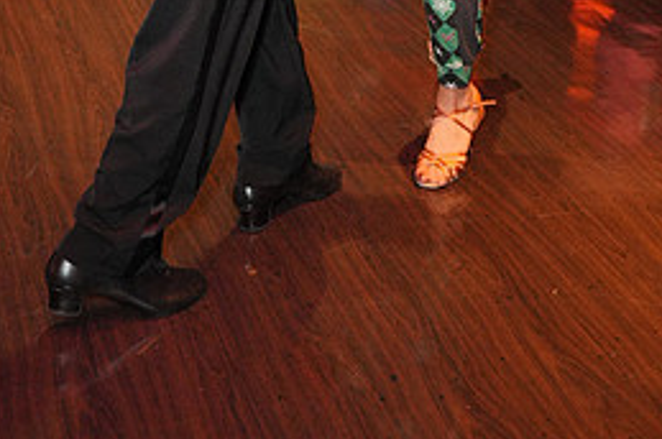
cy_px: -250
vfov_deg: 16.5
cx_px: 408
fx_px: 1359
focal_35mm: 74
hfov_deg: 27.3
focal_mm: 33
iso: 4000
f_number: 4
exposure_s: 1/200
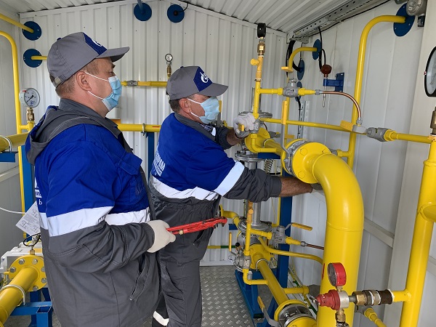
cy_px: 164
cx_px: 218
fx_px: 327
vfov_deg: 53.1
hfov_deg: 67.3
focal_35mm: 26
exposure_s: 1/108
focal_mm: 4.25
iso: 100
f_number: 1.8
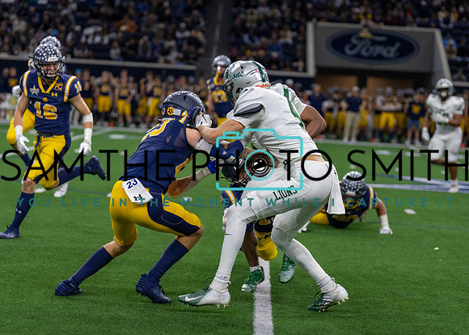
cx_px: 234
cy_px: 168
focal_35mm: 120
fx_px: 1600
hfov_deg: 16.7
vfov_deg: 11.9
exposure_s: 1/1000
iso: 2000
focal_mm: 111
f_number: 2.8
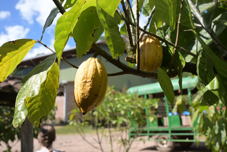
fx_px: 213
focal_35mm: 34
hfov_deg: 56.1
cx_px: 114
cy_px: 76
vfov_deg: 39.1
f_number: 4
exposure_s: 1/800
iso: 110
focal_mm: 22.5
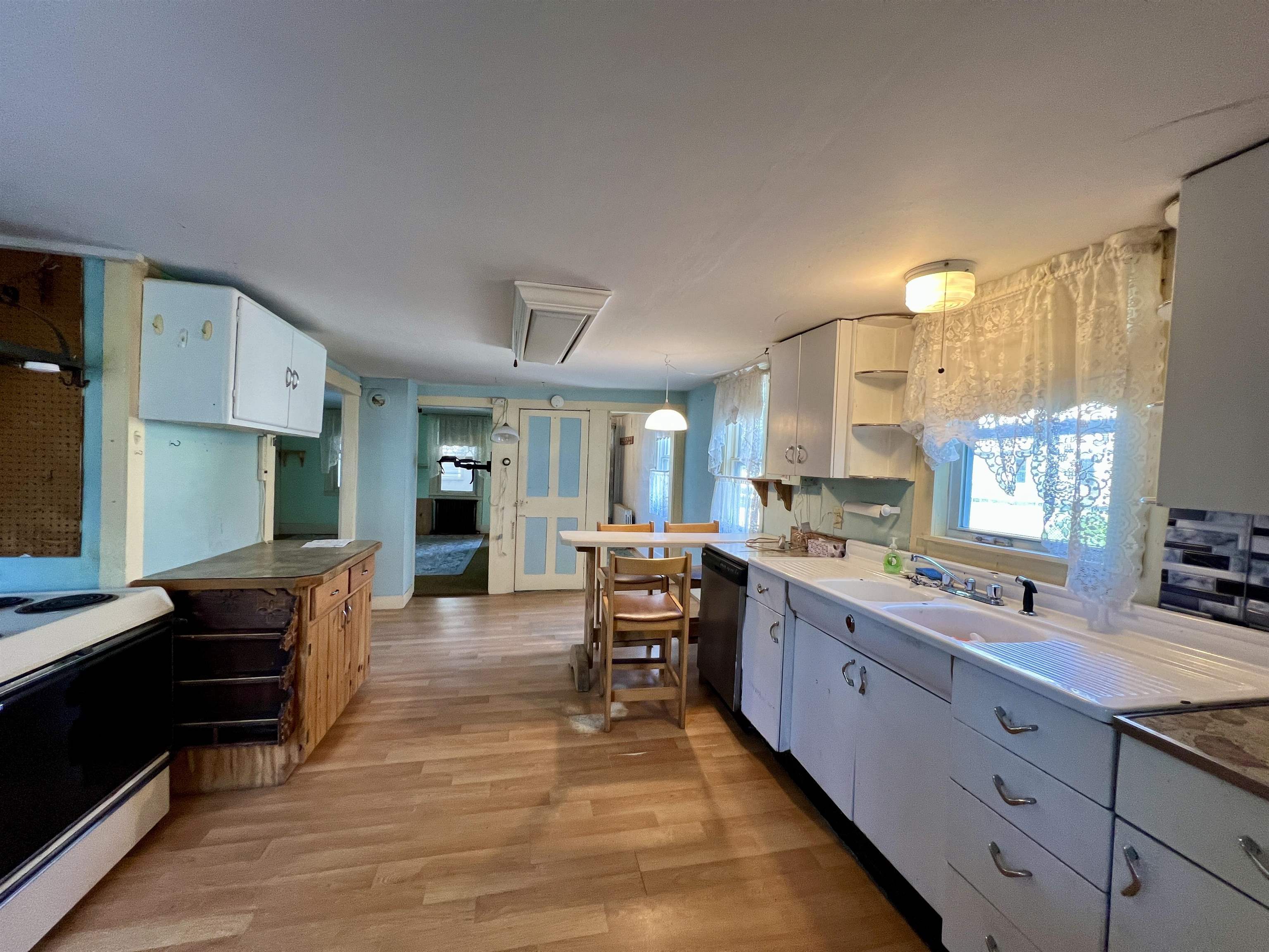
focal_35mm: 13
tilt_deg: -1.3
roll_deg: -1.2
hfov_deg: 106.2
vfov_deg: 89.9
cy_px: 476
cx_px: 634
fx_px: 477
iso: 160
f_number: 1.8
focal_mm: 1.57
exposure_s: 1/60
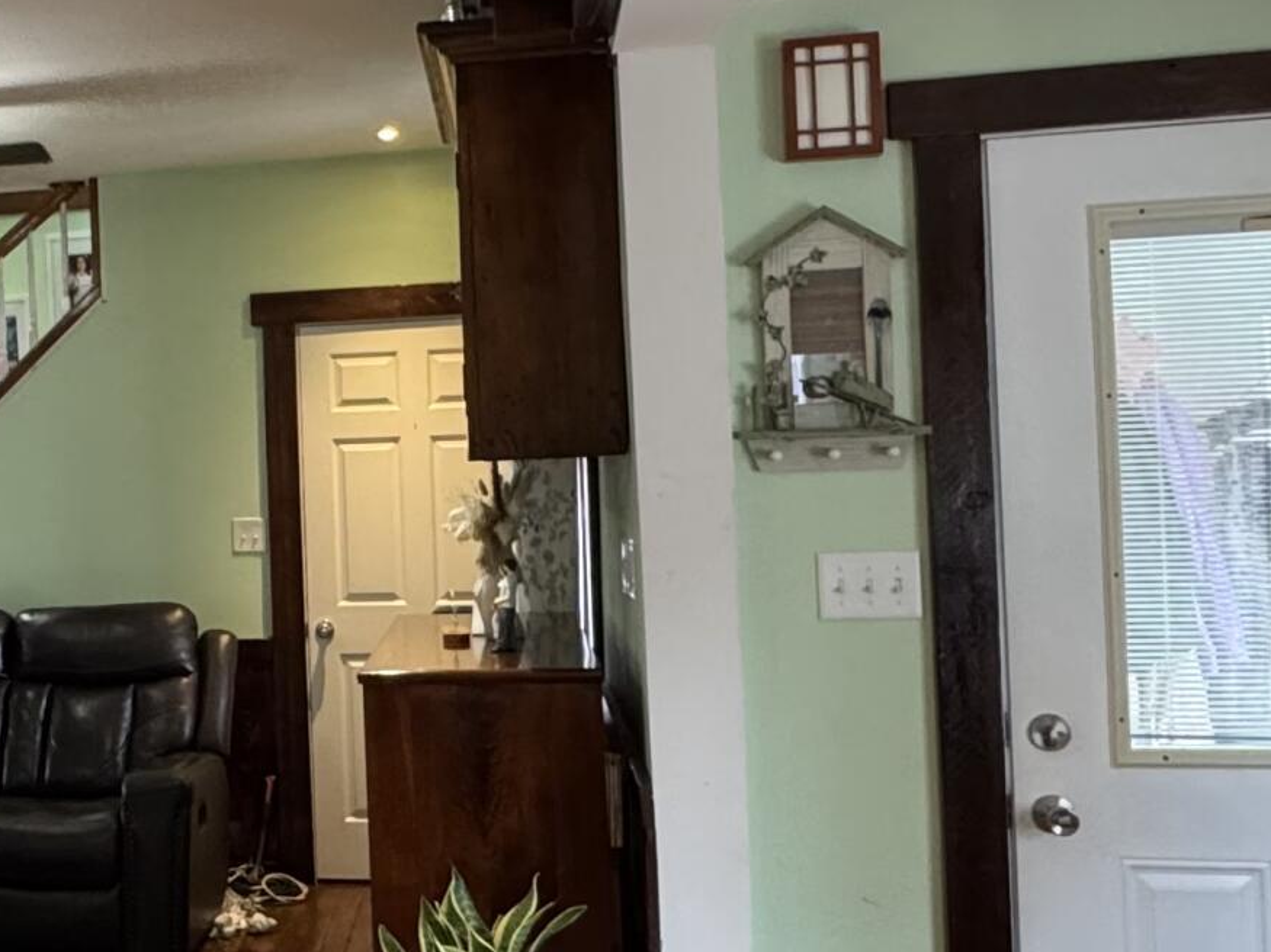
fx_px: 1762
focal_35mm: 48
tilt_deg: +0.2
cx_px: 46
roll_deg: +2.0
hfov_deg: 36.3
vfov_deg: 30.3
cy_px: 448
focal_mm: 2.22
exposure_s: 1/60
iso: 400
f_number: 2.2
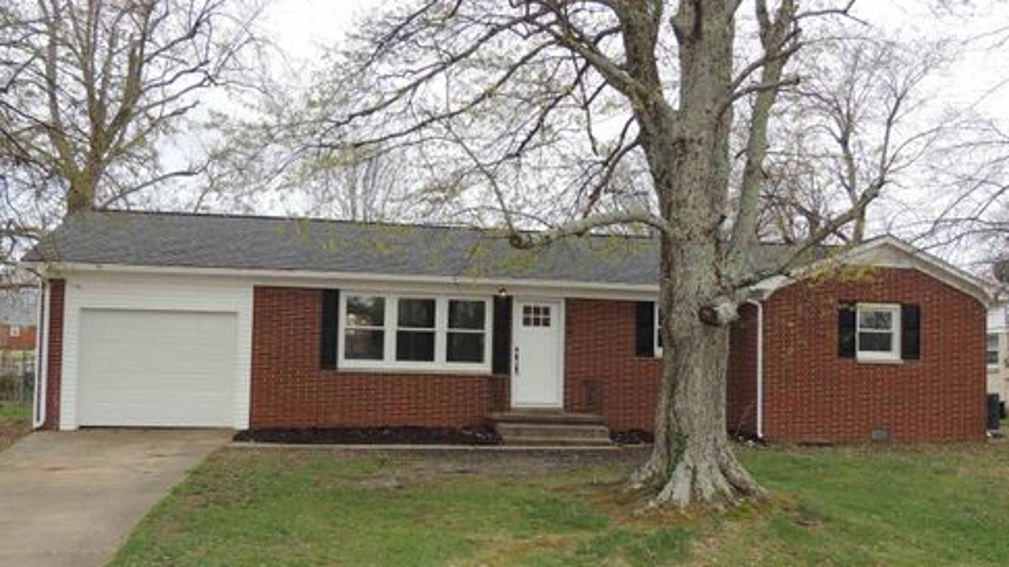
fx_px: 990
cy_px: 342
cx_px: 496
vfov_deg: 31.9
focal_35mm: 37
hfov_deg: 54.0
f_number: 3.2
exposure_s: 1/200
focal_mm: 5.8
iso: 100
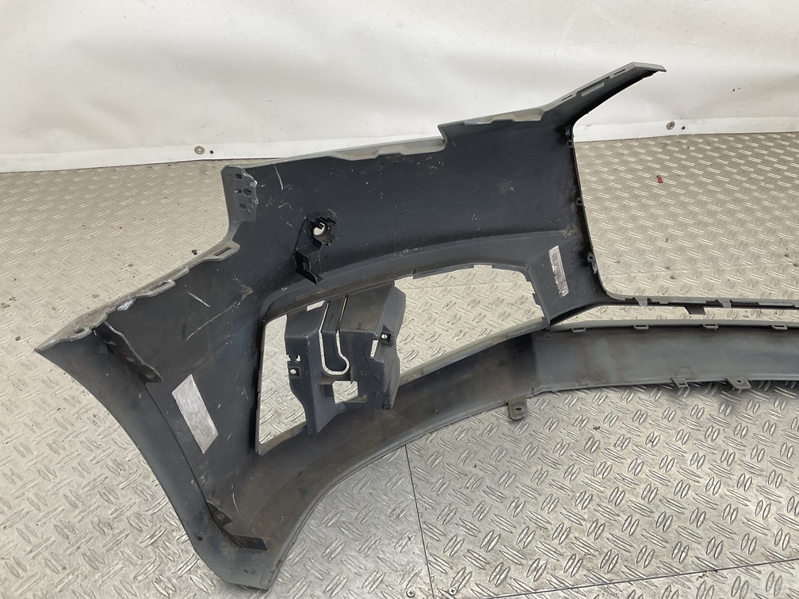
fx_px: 669
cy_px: 300
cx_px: 400
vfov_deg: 48.2
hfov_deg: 61.7
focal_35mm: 29
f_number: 1.8
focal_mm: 3
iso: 32
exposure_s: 1/120
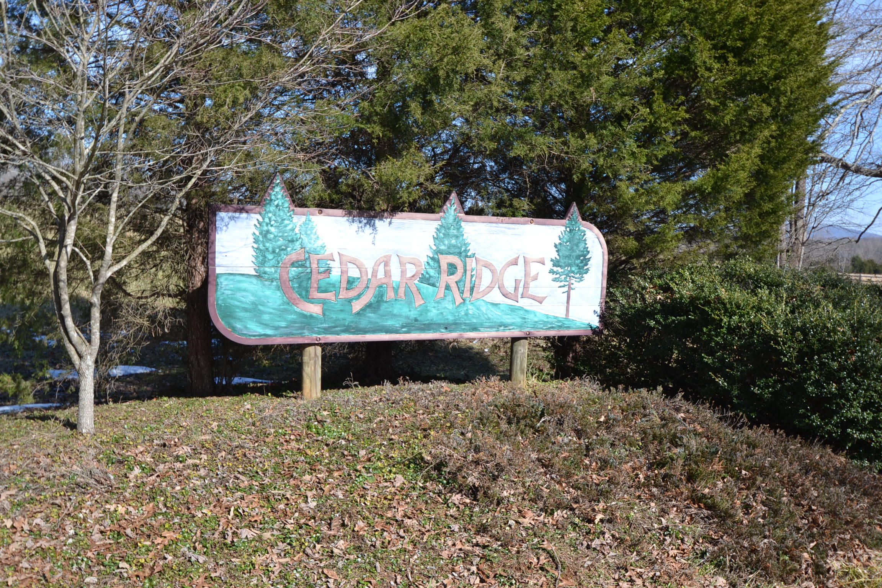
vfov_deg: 36.9
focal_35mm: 36
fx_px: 882
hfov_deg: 53.1
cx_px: 441
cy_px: 294
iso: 100
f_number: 7.1
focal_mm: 24
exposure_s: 1/200
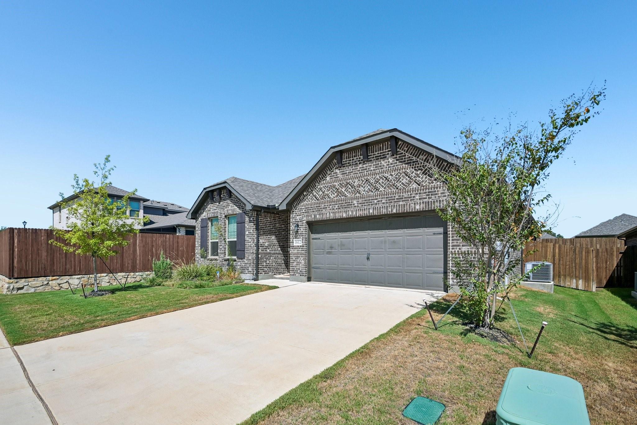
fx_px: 283
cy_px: 212
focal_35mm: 16
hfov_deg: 96.7
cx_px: 318
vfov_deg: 73.7
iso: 250
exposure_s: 1/1000
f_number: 9
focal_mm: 16
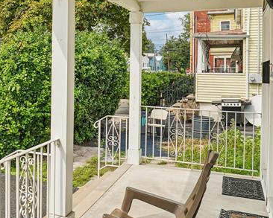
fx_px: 339
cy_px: 65
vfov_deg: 35.2
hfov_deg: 41.4
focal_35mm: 42
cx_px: 43
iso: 100
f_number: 8
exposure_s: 1/160
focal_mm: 16
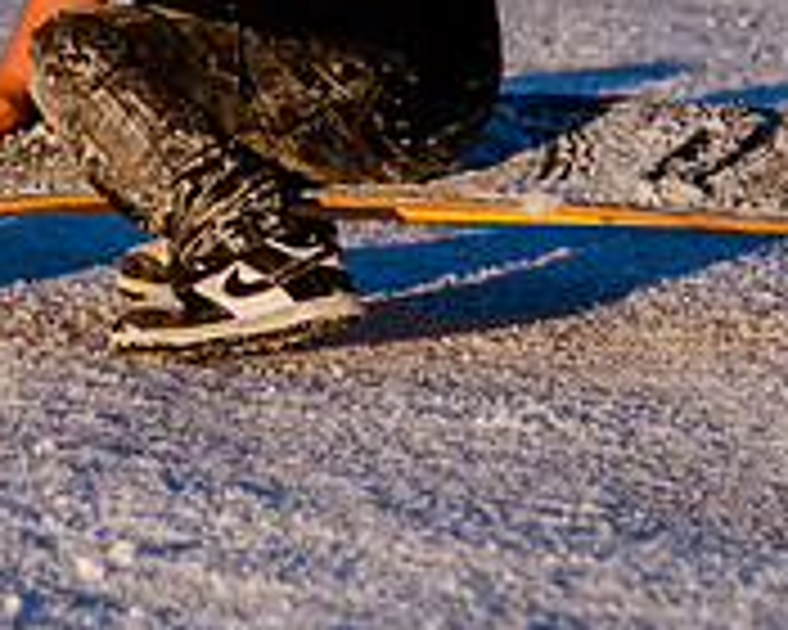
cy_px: -31
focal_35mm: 438
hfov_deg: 4.4
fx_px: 10215
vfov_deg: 3.5
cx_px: -32
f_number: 4
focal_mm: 78
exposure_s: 1/1600
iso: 200
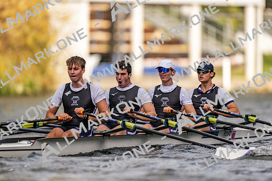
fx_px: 4532
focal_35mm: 600
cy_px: 90
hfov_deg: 3.4
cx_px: 136
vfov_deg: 2.3
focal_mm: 600
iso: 220
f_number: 4
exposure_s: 1/2500
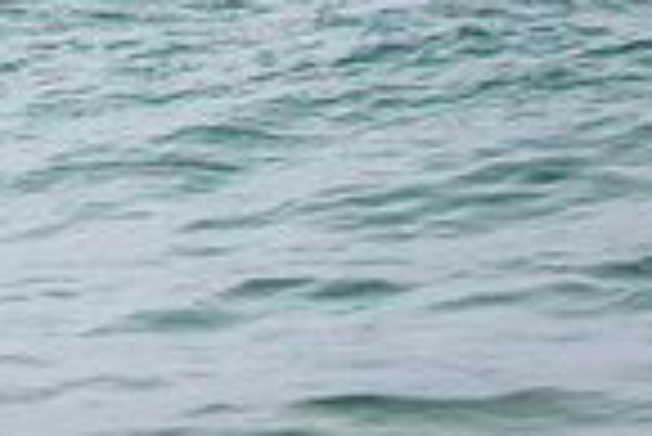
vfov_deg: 0.6
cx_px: -759
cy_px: -71
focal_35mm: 2451
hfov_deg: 0.8
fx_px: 44434
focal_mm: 500
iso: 360
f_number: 5.6
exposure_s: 1/1000
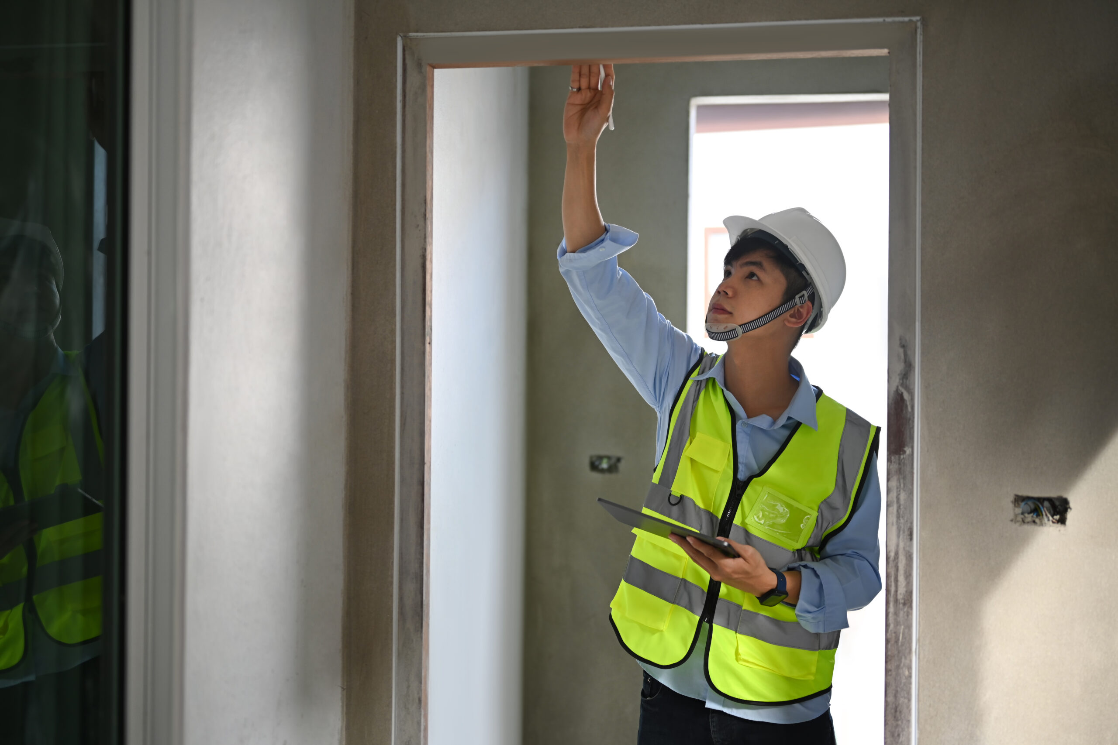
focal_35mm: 50
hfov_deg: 39.6
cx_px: 559
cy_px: 372
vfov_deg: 27.0
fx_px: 1553
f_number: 1.8
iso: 200
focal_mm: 50
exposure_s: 1/100
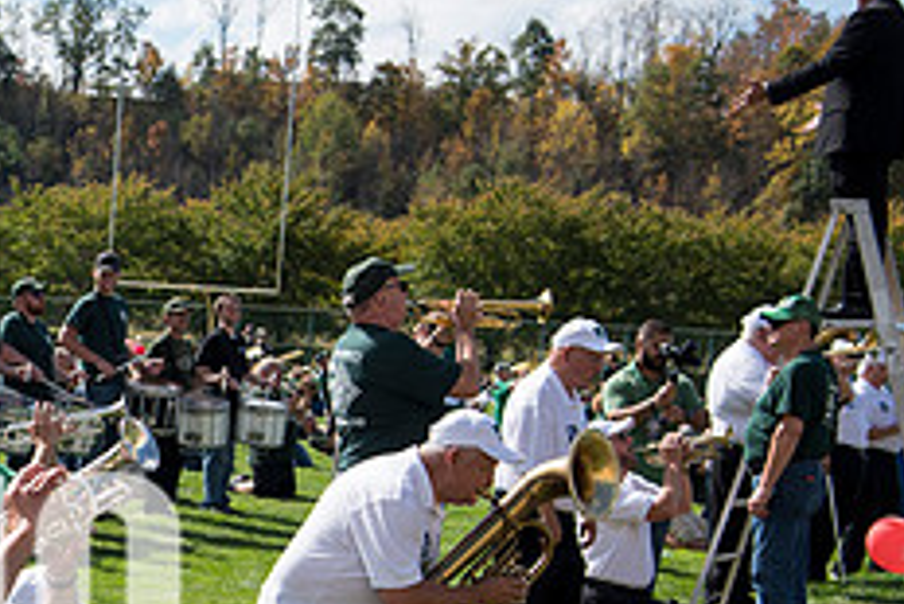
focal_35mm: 95
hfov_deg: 20.4
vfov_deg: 14.1
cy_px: 657
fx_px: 2387
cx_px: -113
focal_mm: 38
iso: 250
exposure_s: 1/1600
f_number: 4.5
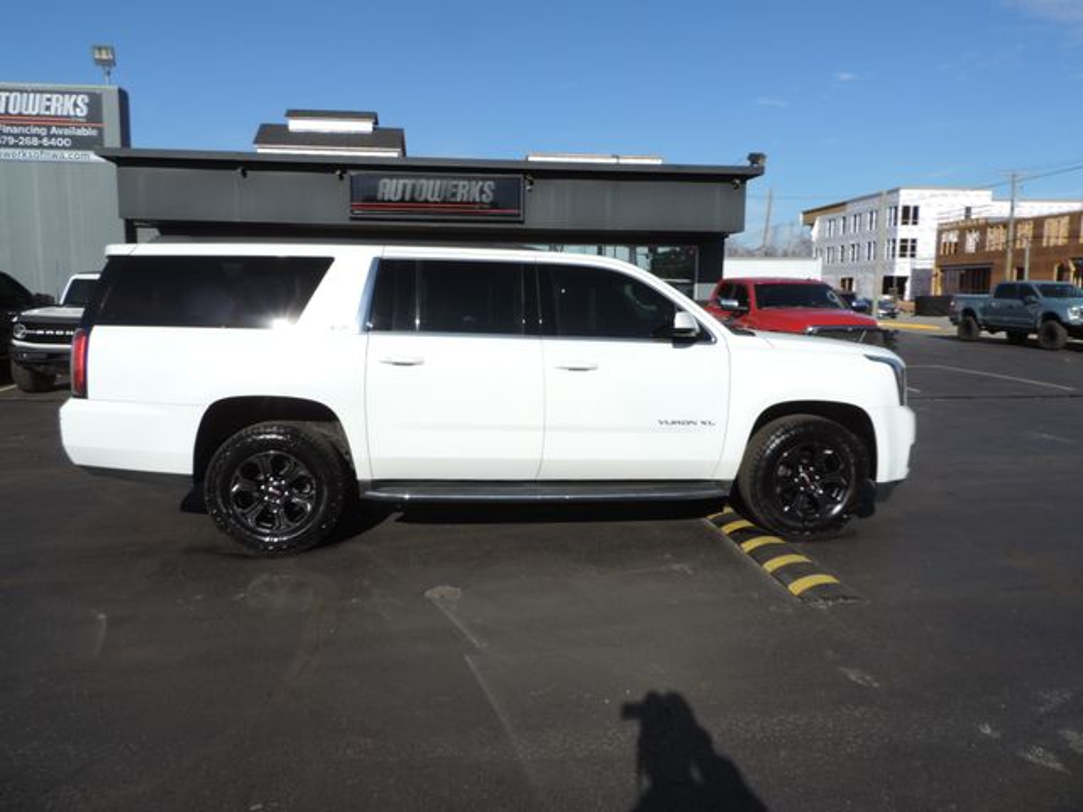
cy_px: 406
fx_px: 751
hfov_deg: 71.6
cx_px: 542
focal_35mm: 24
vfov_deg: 56.8
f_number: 3.7
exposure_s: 1/1600
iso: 80
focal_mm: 4.3
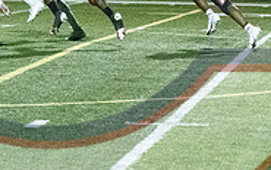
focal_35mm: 335
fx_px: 2476
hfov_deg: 6.3
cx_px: 44
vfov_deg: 3.9
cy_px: -11
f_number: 2.8
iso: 40000
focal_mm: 70
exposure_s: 1/3200
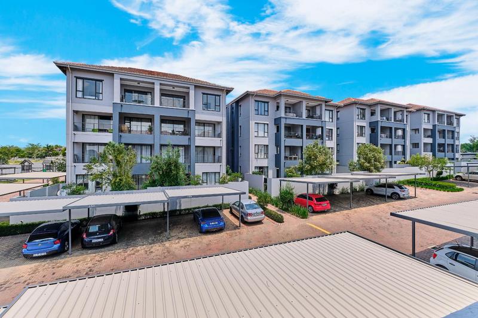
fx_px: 199
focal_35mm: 15
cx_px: 239
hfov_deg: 100.4
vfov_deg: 77.3
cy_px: 159
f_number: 8
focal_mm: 10
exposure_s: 1/1000
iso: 800
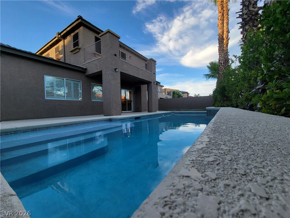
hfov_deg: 106.2
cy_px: 109
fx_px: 109
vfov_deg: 89.9
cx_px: 145
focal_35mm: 13
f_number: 2.2
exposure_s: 1/291
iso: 50
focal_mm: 2.2
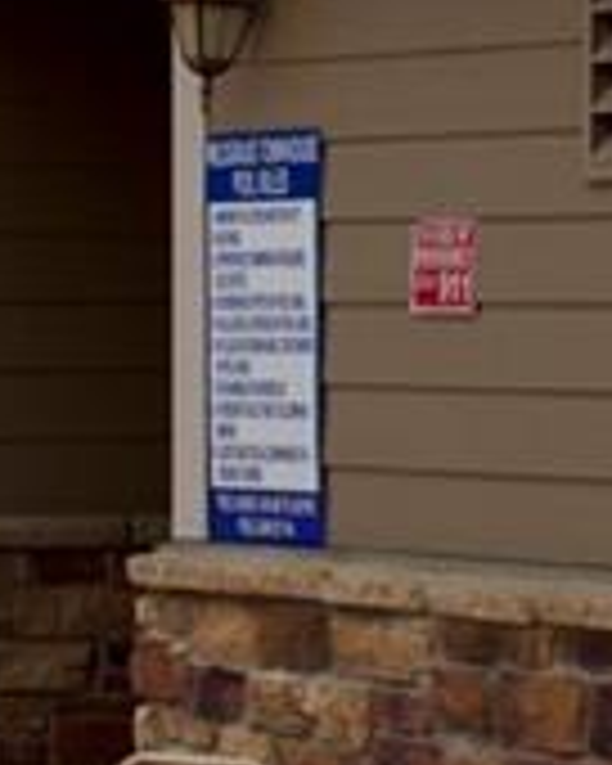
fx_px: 6996
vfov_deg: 6.2
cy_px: 115
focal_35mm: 309
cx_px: 698
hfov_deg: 5.0
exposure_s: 1/1000
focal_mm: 35
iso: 400
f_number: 8
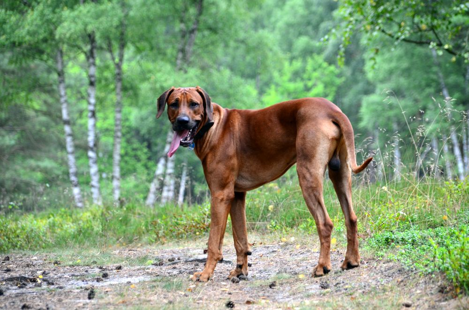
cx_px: 234
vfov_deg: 6.8
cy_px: 155
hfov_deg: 10.2
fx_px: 2632
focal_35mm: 202
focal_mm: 135
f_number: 5.6
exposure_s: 1/160
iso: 400
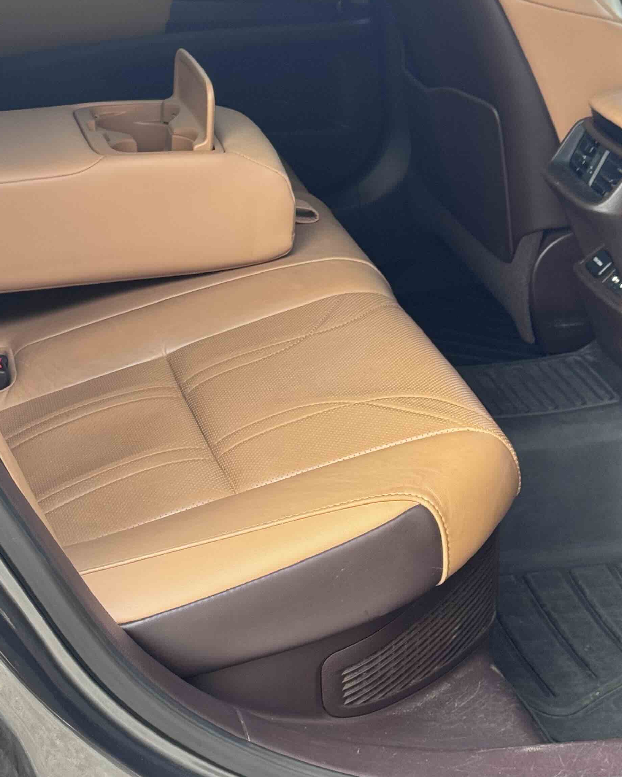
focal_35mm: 82
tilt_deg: -19.0
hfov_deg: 18.7
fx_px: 1887
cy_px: 240
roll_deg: -2.0
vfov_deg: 23.2
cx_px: 238
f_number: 1.78
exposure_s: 1/81
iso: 100
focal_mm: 6.76
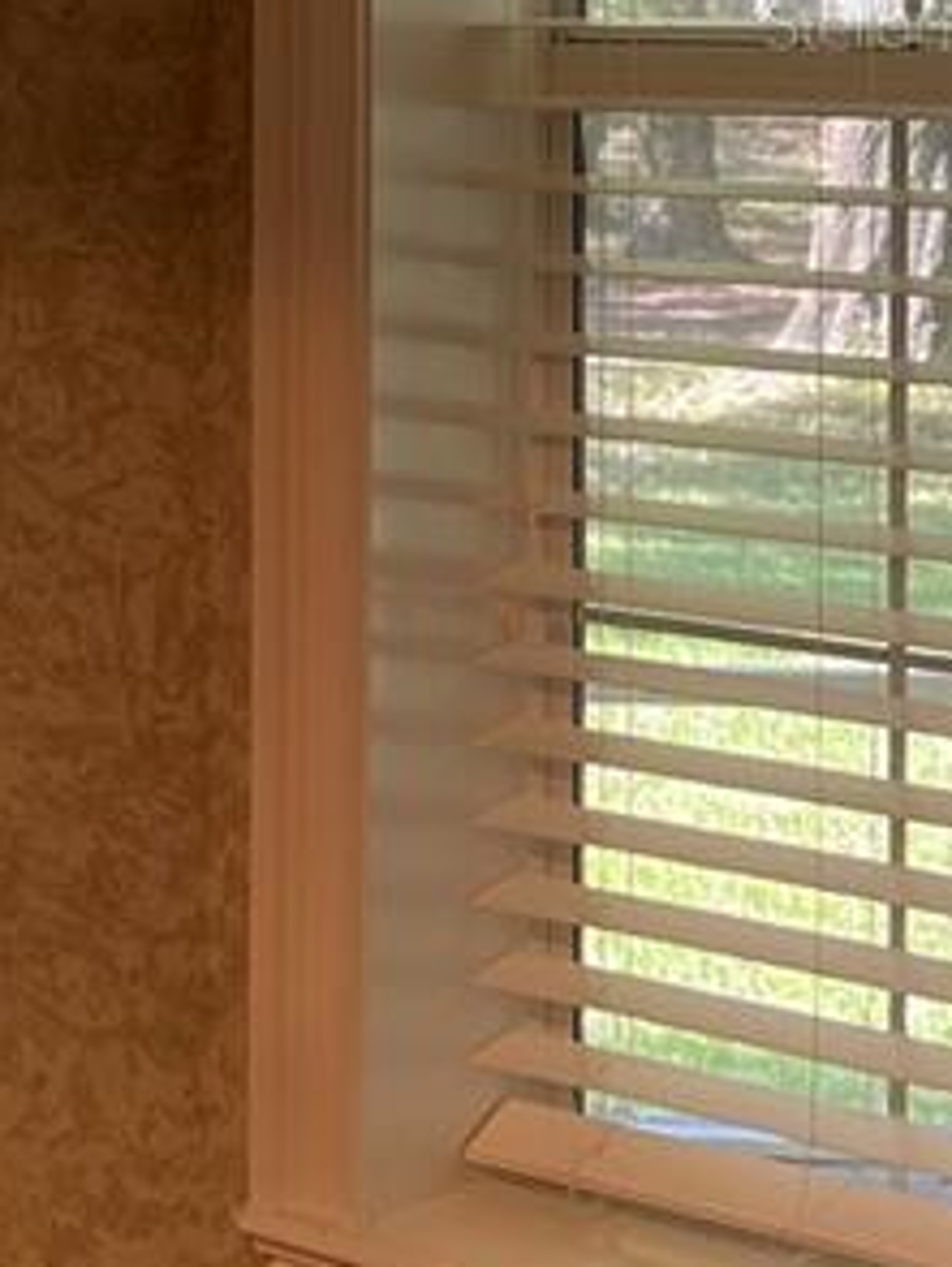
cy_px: 22
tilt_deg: -0.1
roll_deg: -0.6
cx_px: -870
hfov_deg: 12.5
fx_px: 3881
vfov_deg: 18.1
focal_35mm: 106
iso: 80
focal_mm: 5.1
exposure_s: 1/60
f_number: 1.6
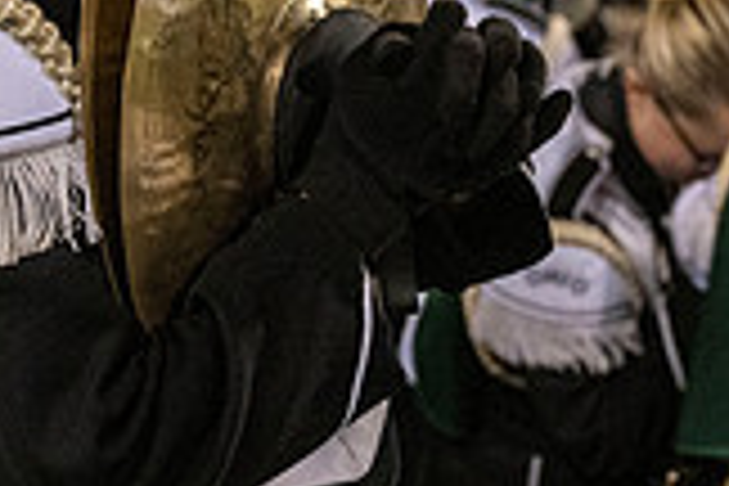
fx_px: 3624
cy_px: -358
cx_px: 72
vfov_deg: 7.5
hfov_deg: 11.4
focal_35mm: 179
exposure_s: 1/500
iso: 3200
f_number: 4
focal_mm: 50
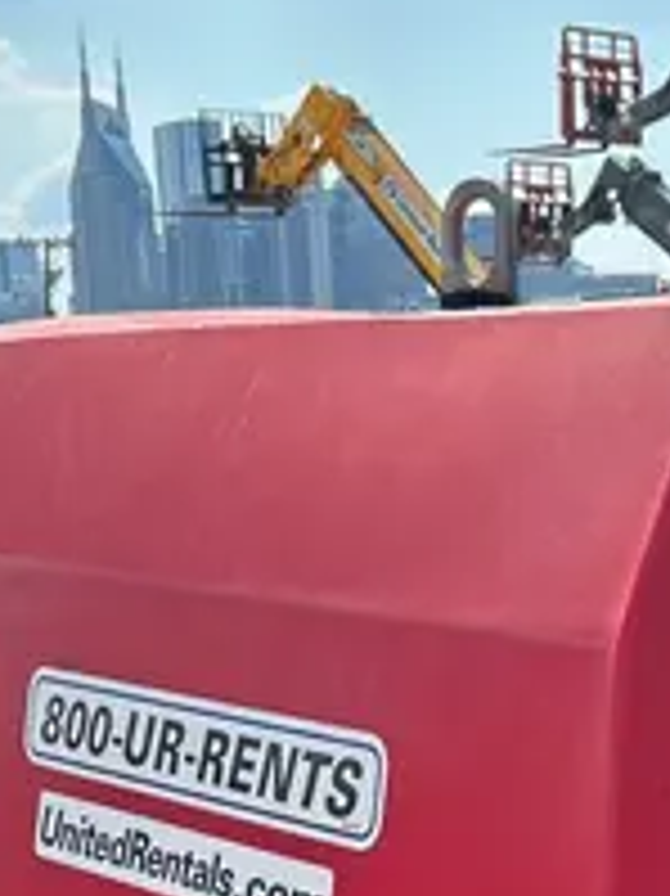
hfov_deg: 15.3
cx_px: 562
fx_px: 2480
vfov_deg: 19.1
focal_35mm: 96
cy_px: 1132
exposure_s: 1/2353
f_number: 1.5
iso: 50
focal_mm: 5.7
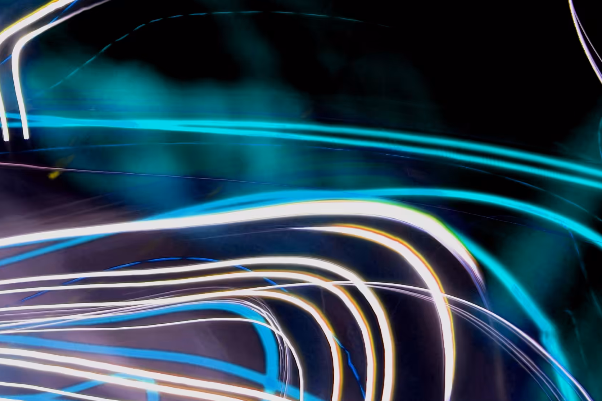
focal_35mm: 65
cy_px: 359
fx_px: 1091
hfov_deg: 26.7
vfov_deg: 20.4
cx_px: -152
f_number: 2.8
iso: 200
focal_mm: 17
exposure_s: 20
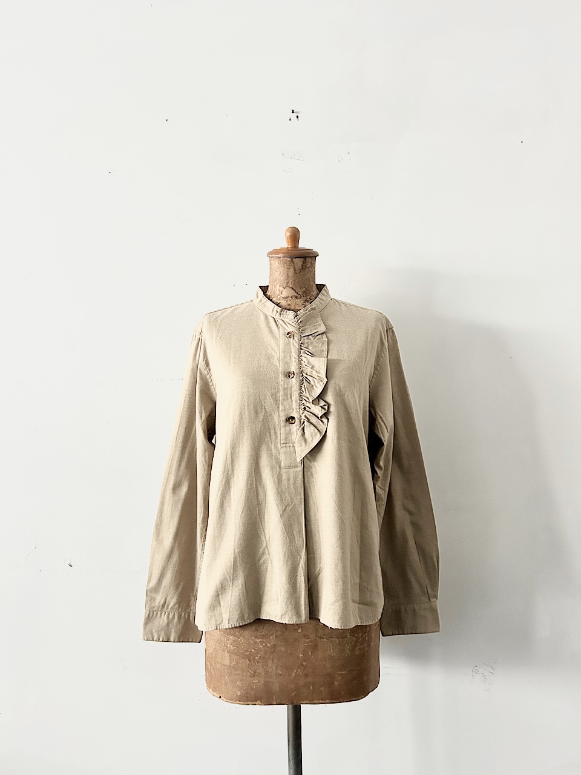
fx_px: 582
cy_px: 388
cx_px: 290
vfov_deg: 67.3
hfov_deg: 53.1
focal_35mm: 26
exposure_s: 1/53
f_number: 1.5
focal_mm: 5.7
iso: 500
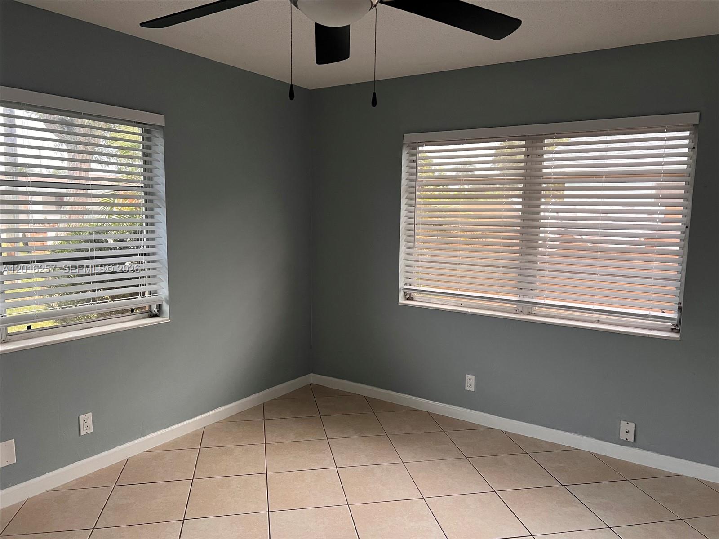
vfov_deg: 53.1
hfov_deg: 67.3
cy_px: 270
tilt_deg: -7.2
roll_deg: -0.7
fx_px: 540
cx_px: 360
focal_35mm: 26
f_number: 1.5
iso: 160
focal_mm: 5.7
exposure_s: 1/60
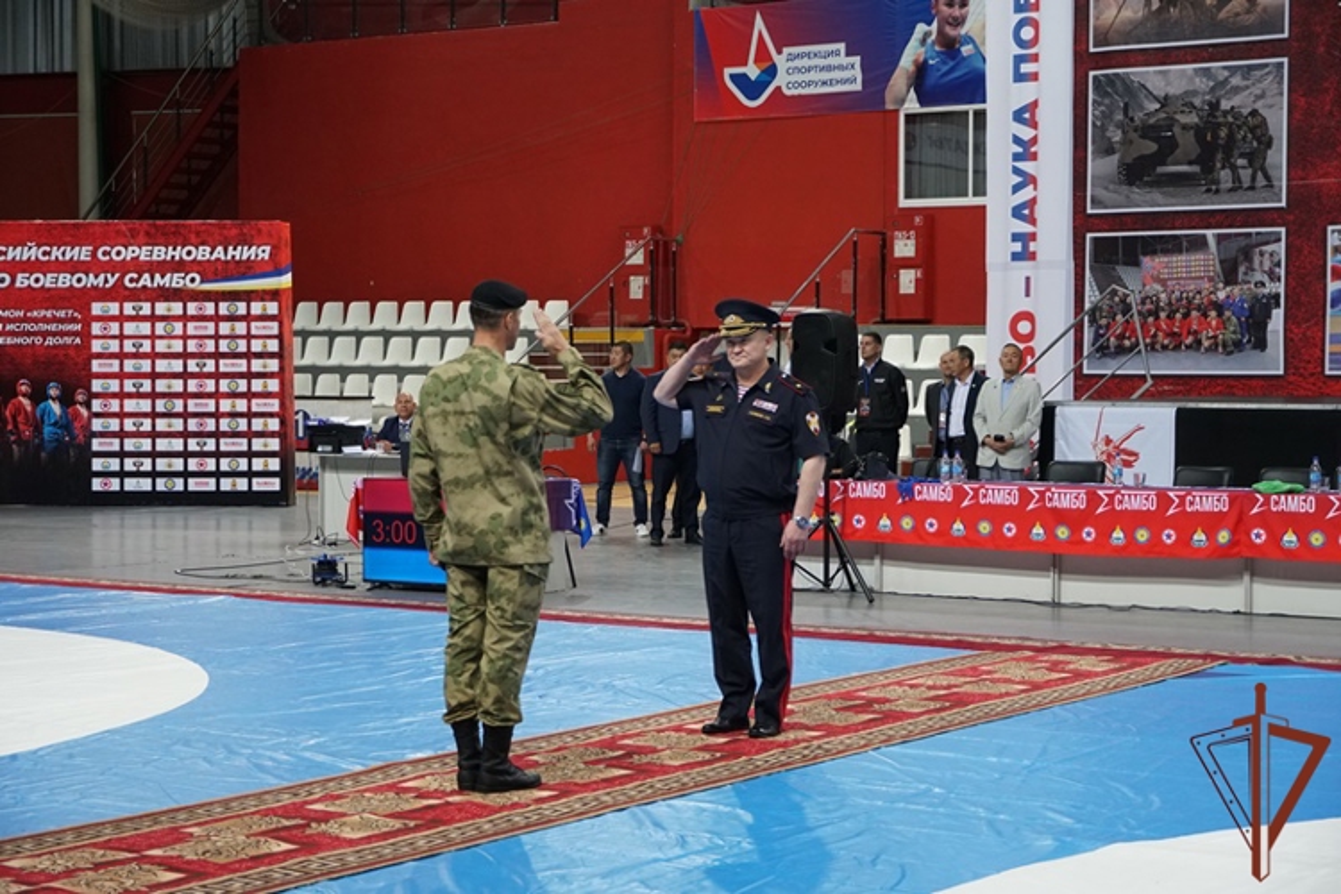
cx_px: 670
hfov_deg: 28.1
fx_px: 2682
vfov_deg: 18.9
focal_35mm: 72
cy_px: 447
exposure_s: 1/160
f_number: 5
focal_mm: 48
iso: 1600
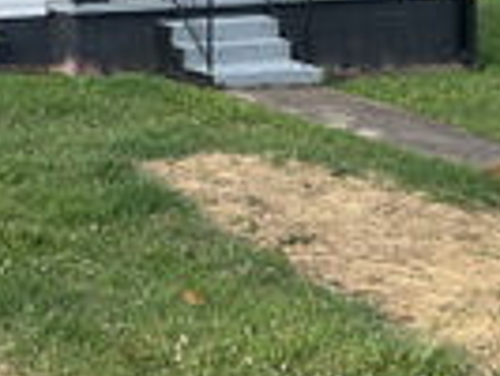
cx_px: 256
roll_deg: +1.4
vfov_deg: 17.9
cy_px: -94
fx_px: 1128
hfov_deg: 25.0
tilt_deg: +1.1
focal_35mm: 78
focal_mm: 5.7
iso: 50
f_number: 1.5
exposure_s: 1/1224
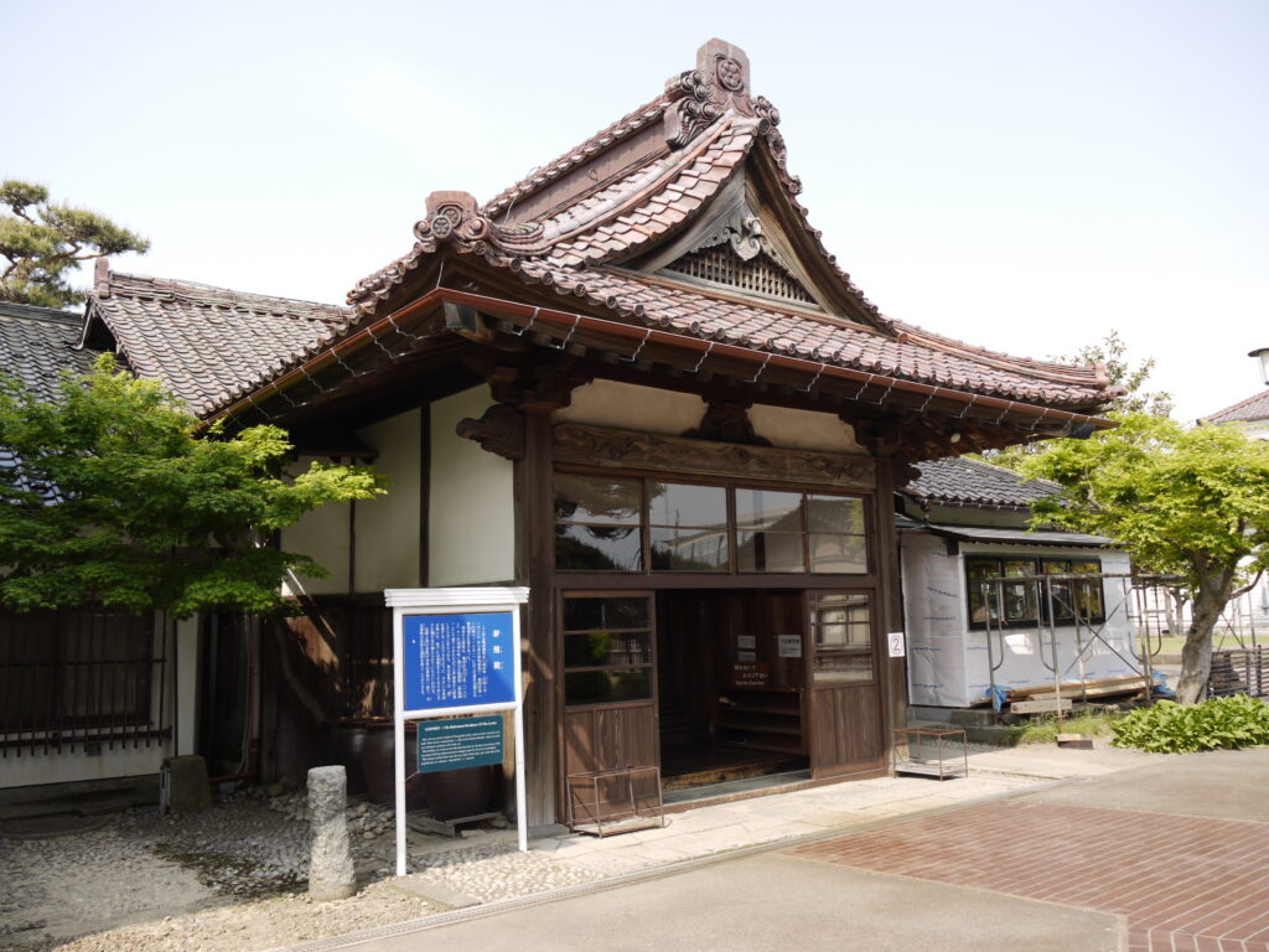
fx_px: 1026
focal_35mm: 28
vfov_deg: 49.7
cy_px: 476
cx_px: 634
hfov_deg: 63.4
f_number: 5
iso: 100
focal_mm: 14
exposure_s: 1/250
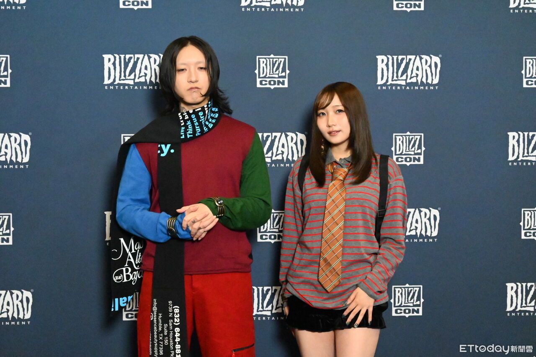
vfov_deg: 22.1
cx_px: 268
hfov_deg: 32.6
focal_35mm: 62
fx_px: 915
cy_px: 178
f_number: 6.3
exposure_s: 1/320
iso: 16000
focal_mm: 41
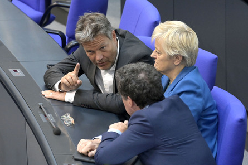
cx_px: 125
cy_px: 83
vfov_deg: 4.7
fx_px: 2024
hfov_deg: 7.0
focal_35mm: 294
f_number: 5.6
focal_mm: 290
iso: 8000
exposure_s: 1/320
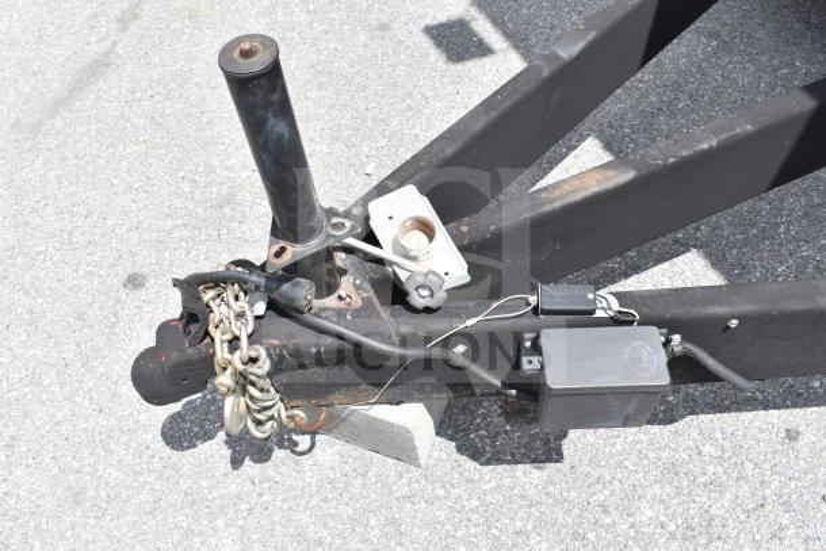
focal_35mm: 30
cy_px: 276
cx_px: 413
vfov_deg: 43.6
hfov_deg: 61.9
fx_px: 688
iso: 200
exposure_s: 1/250
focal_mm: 20
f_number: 8
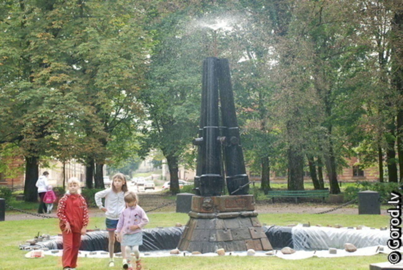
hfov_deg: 26.9
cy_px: 135
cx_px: 202
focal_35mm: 75
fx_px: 841
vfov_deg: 18.2
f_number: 5
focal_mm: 50
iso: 320
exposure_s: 1/180
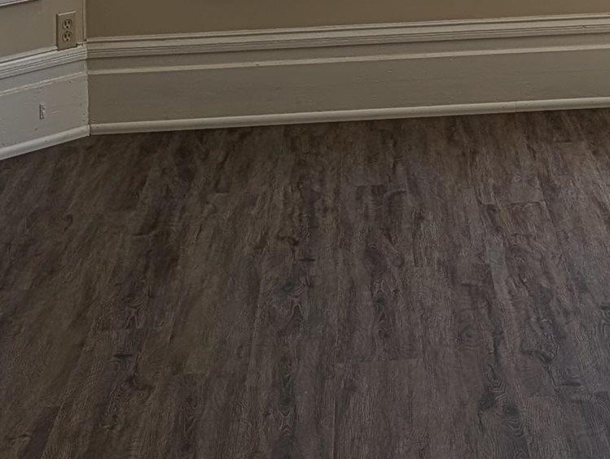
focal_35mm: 98
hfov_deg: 19.6
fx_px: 1729
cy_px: -341
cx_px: 555
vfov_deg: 13.7
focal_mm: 6.9
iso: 21
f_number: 1.68
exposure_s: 1/680
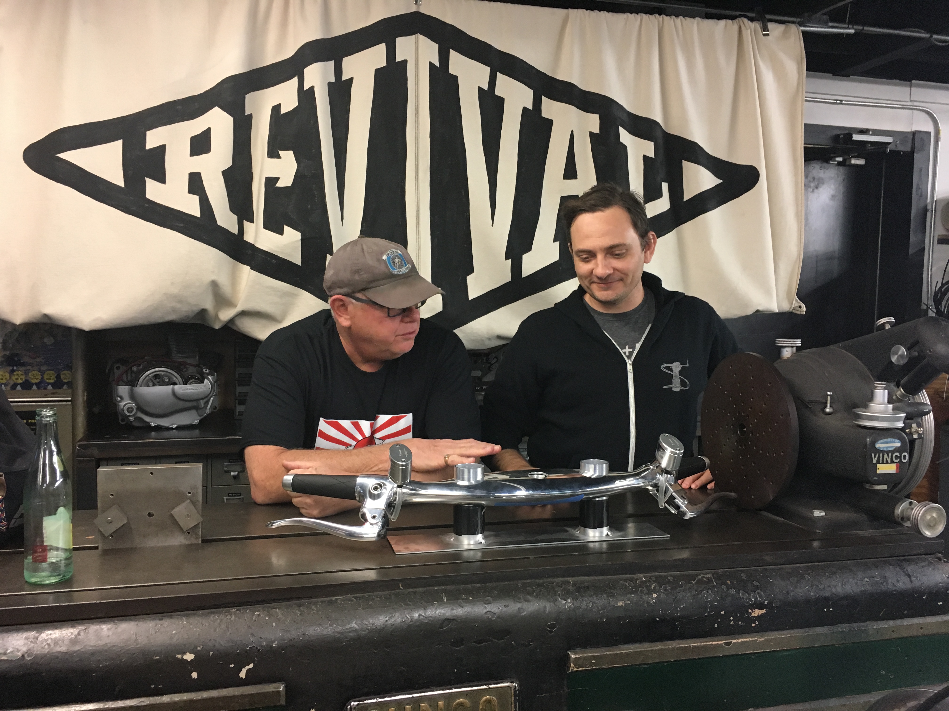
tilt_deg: -3.7
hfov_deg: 61.7
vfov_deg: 48.2
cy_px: 356
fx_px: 795
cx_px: 474
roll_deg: -0.1
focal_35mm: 29
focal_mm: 4.15
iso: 125
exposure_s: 1/30
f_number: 2.2
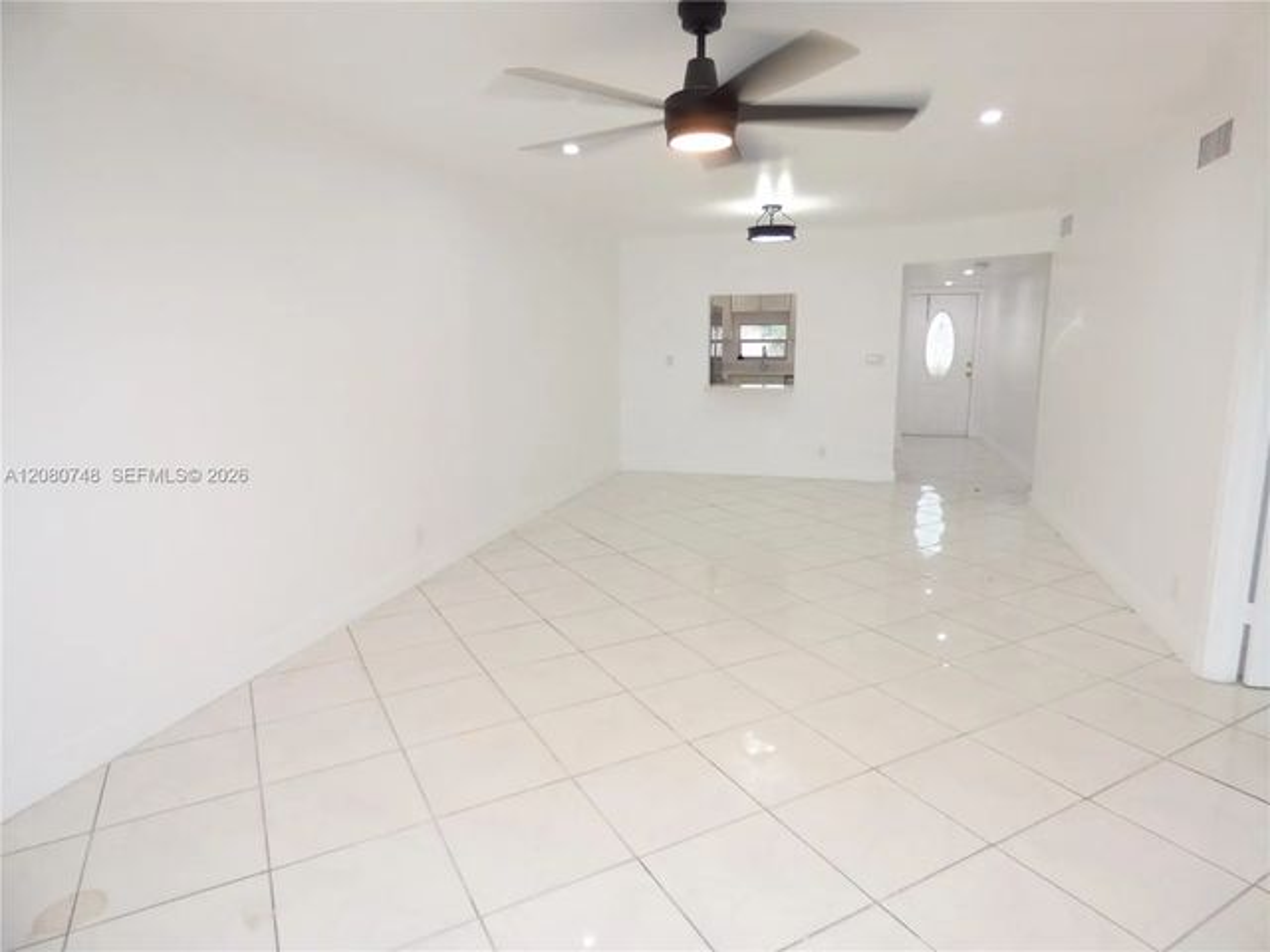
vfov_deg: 66.0
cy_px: 476
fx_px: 734
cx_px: 635
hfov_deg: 81.7
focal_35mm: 20
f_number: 2.8
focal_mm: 3.58
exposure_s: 1/50
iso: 100
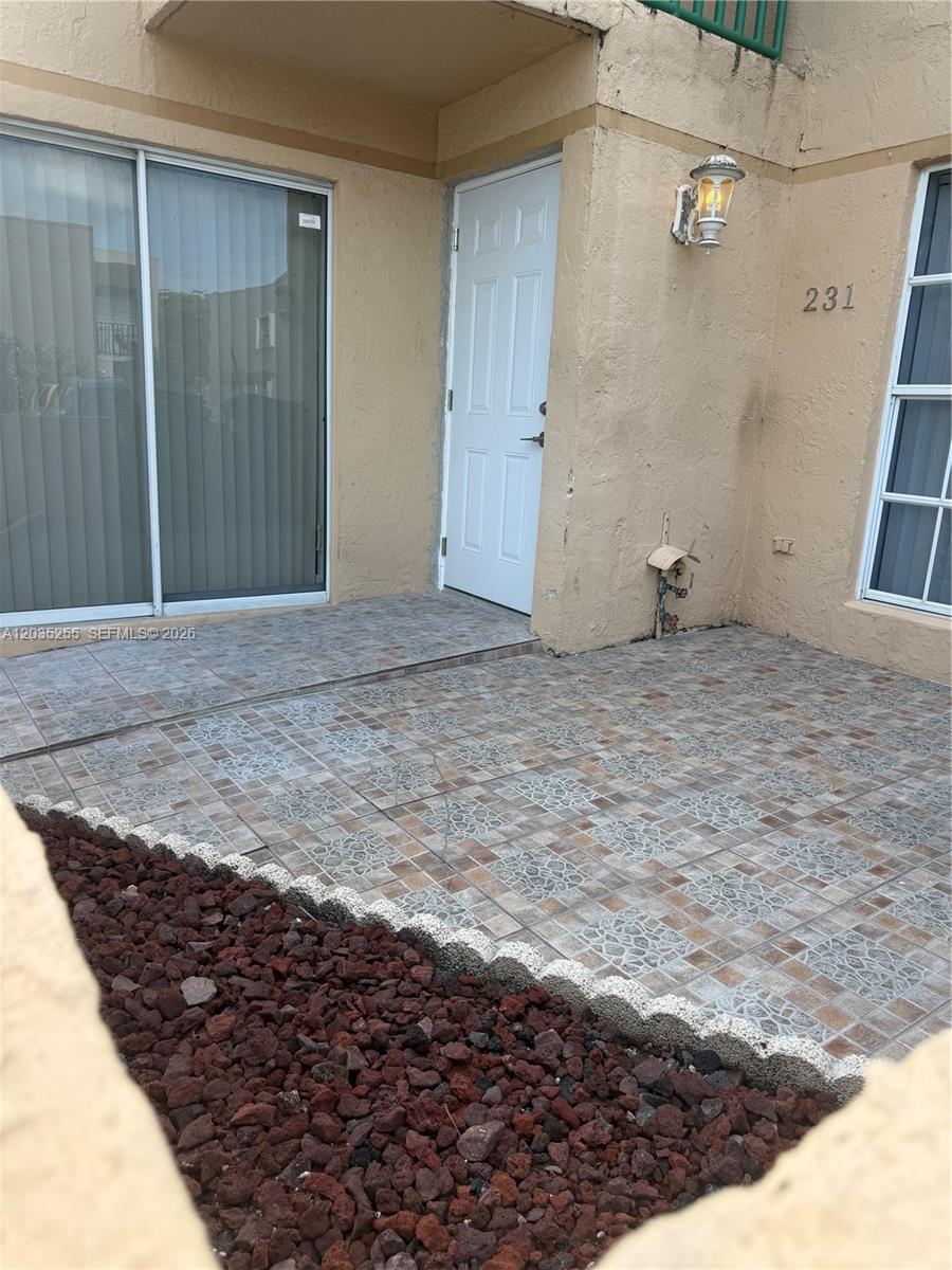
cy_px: 635
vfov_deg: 71.6
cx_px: 476
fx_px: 880
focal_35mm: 24
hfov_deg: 56.8
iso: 80
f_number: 1.78
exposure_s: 1/1493
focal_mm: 6.76
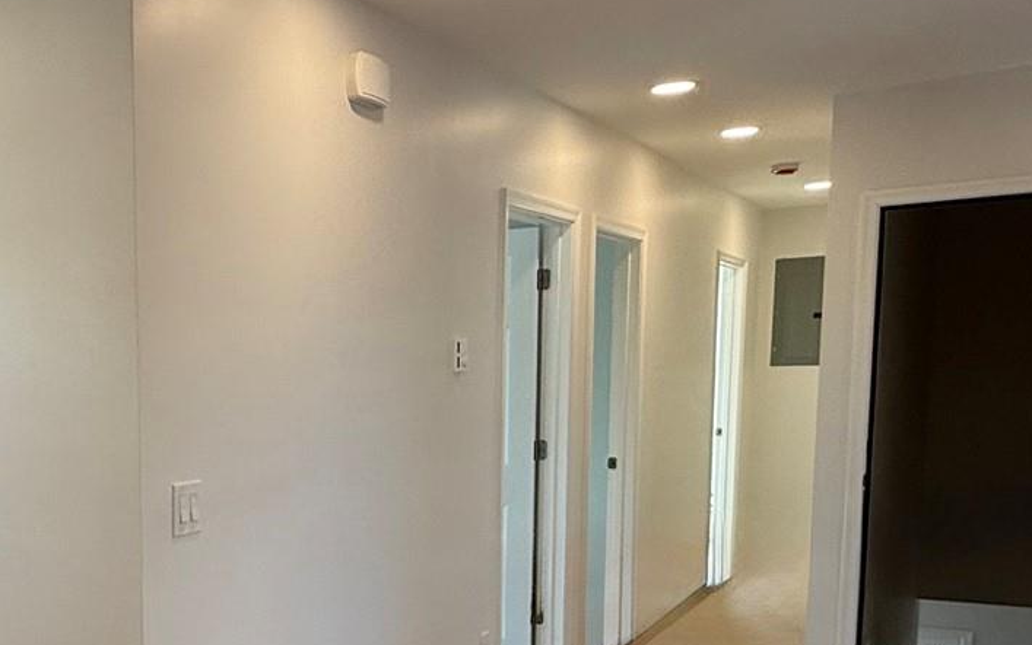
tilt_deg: -5.6
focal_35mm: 43
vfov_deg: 29.2
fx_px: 1209
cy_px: 515
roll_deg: +2.2
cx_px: 34
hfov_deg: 41.1
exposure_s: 1/120
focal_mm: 2.22
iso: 64
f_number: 2.2
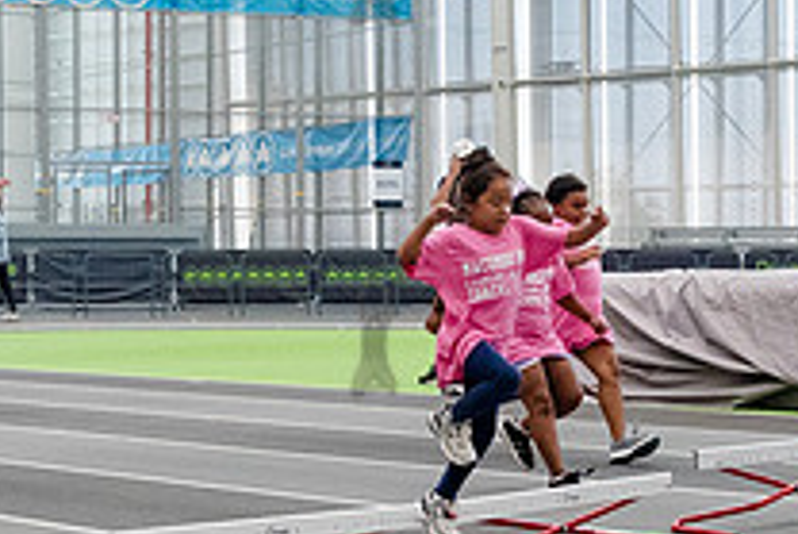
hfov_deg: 20.4
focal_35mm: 100
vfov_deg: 13.7
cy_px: 328
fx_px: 2218
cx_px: 372
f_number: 4
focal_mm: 27
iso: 6400
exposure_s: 1/1250
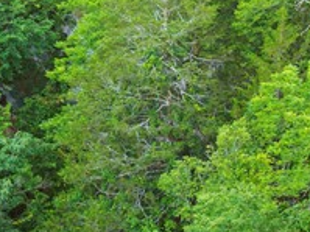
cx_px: -442
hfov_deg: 5.3
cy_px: -133
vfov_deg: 4.1
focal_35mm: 361
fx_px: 3231
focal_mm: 19.35
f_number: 2.8
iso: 100
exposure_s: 1/30
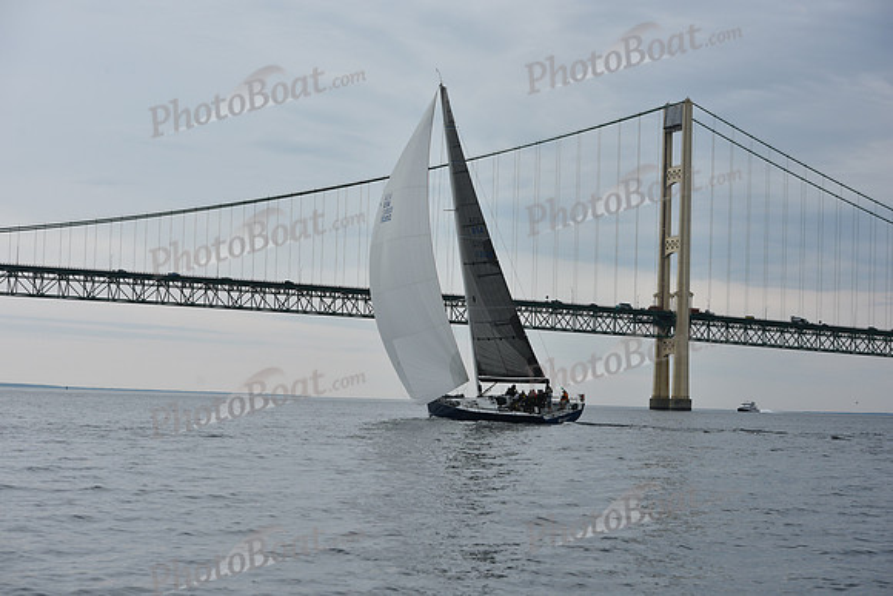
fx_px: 1935
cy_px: 298
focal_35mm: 78
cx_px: 446
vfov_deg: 17.5
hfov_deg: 26.0
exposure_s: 1/800
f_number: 7.1
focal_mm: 78
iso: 250
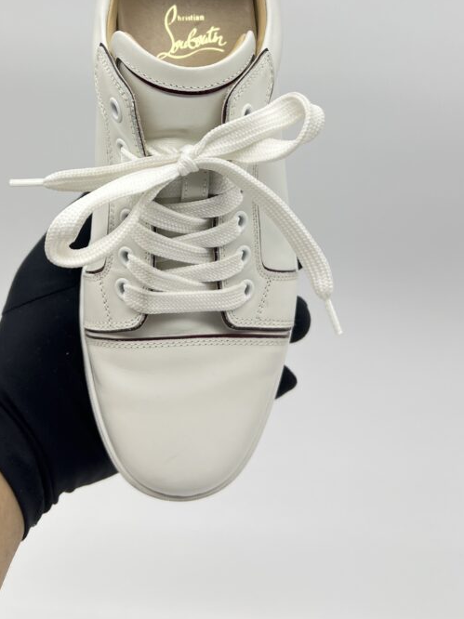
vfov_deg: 45.0
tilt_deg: -14.8
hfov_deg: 35.8
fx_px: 715
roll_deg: +1.0
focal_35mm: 40
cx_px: 177
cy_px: 145
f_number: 1.5
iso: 40
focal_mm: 5.7
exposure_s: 1/160
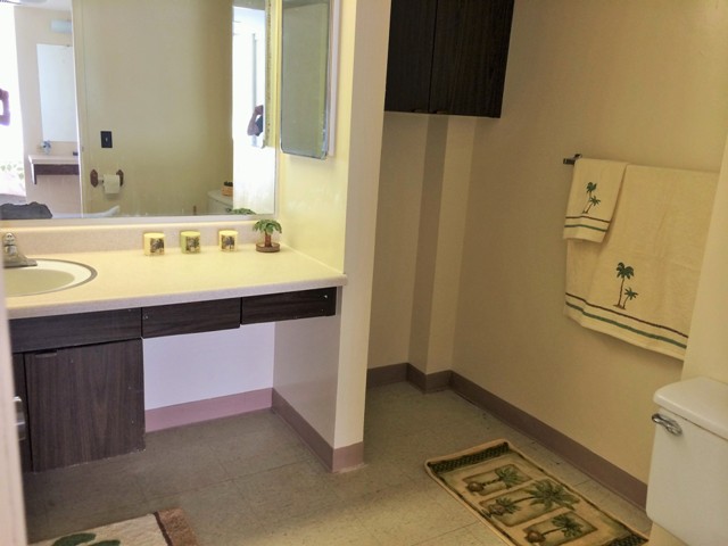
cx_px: 364
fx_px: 631
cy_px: 273
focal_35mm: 30
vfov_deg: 46.8
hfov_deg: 60.0
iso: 80
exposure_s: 1/30
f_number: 2.2
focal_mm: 4.12
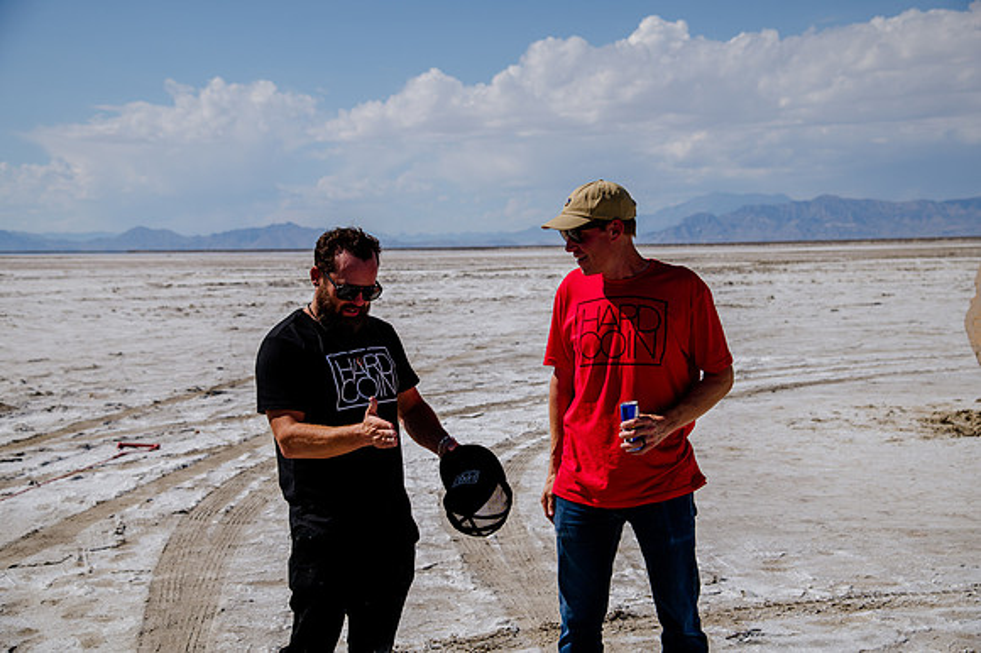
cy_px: 326
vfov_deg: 23.4
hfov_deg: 34.5
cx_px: 490
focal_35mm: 58
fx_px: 1580
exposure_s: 1/2000
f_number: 6.3
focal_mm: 58
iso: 160
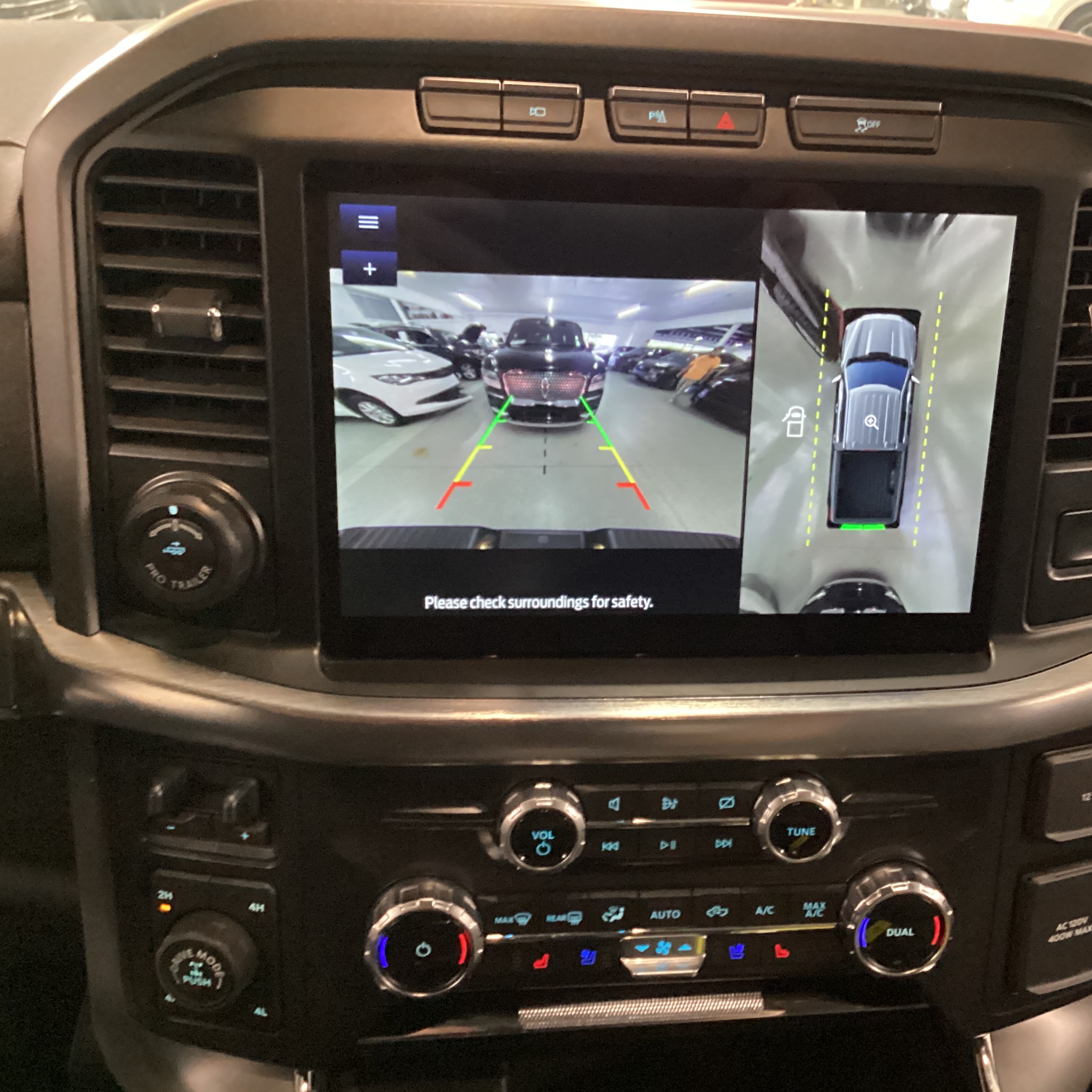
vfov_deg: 44.9
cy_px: 548
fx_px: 1321
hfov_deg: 44.7
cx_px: 654
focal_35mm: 37
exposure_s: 1/24
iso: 640
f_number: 2.4
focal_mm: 3.3
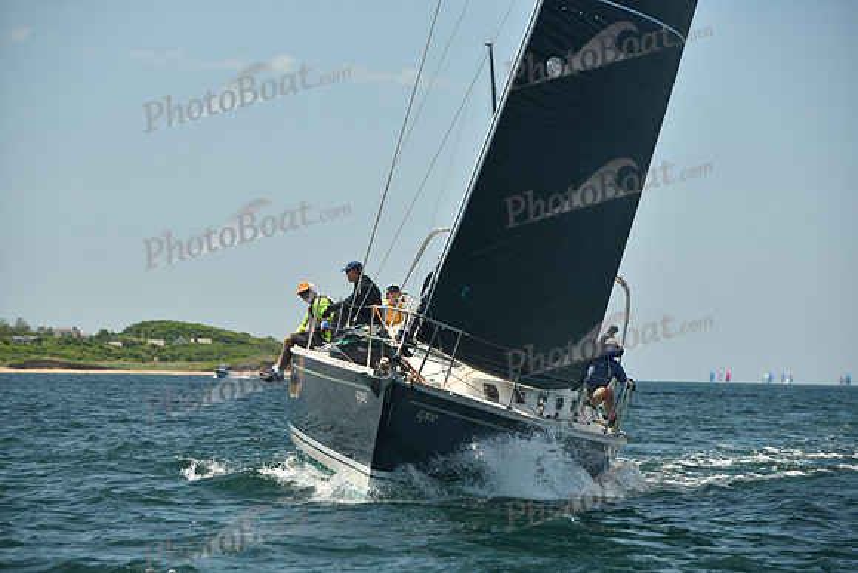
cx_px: 429
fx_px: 4172
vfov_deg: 7.9
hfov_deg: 11.7
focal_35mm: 175
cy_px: 286
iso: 320
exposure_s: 1/640
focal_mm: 175
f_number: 6.3
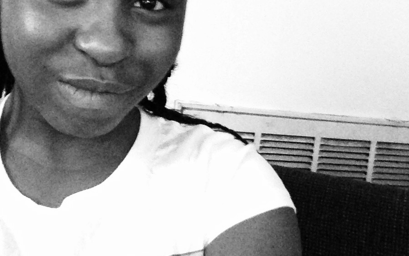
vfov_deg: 24.1
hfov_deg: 38.2
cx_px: 200
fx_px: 591
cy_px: 62
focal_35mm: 53
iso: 800
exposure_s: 1/15
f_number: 2.4
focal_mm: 2.18
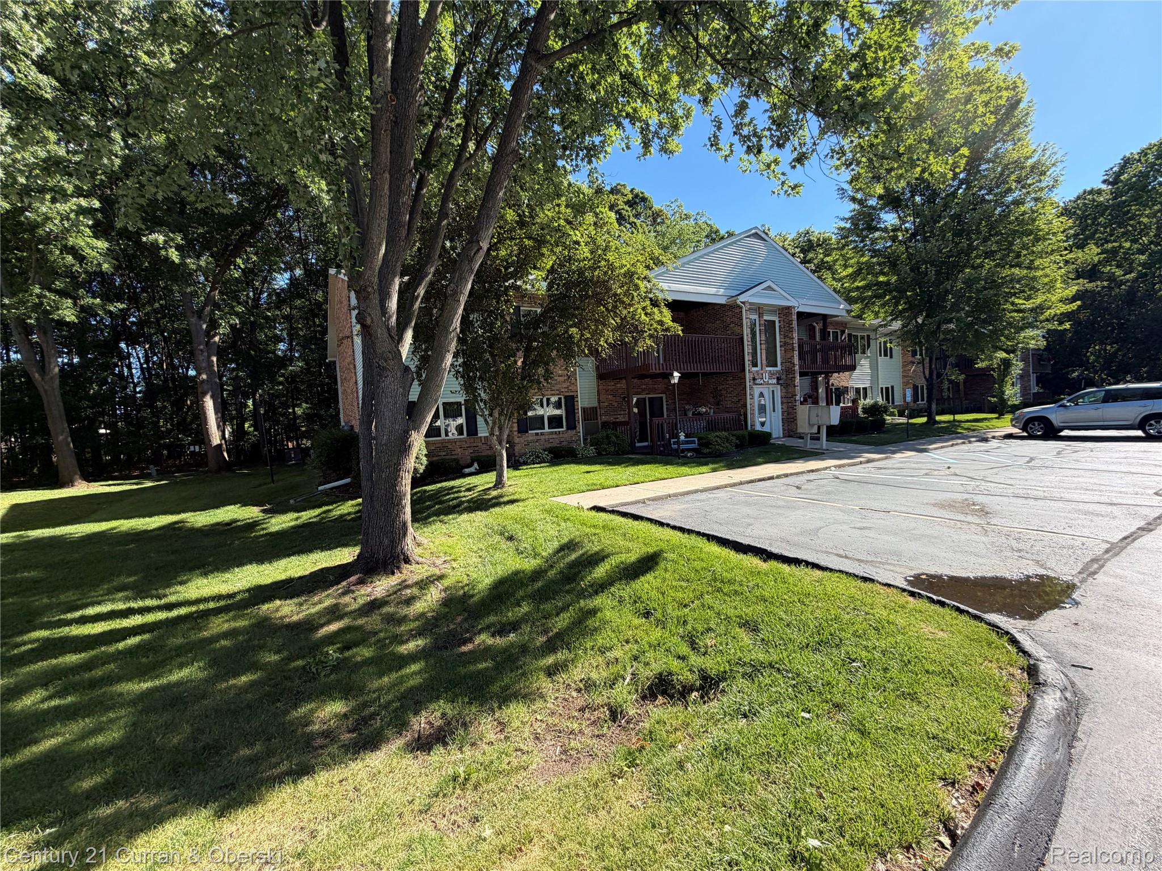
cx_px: 581
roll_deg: +3.7
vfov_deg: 85.7
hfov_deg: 102.1
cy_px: 436
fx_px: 470
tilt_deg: -2.8
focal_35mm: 14
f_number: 2.2
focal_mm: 2.22
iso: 50
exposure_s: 1/502
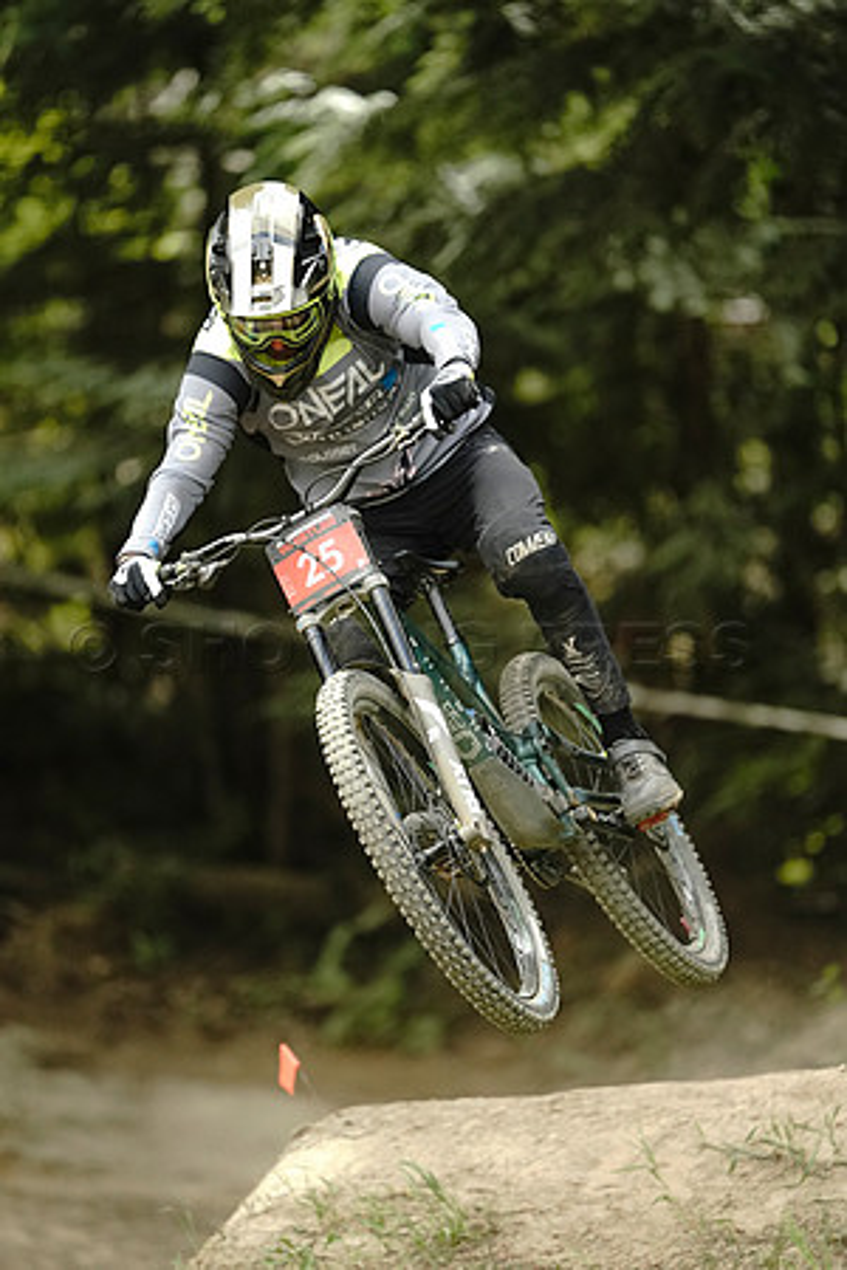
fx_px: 21173
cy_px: 635
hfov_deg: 2.3
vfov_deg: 3.4
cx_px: 424
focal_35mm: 600
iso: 5000
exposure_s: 1/2500
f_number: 4
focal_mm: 600
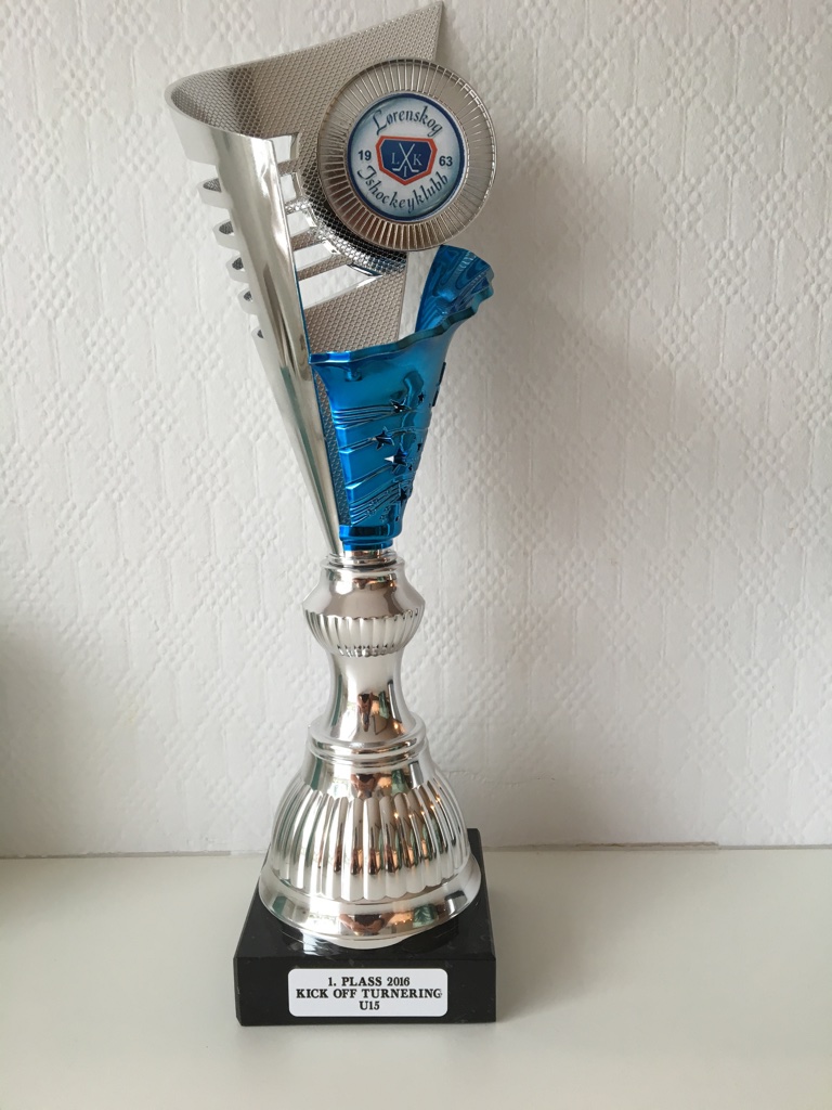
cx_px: 416
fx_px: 929
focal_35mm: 29
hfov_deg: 48.2
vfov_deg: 61.7
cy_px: 555
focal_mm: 4.15
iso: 25
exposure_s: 1/33
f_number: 2.2
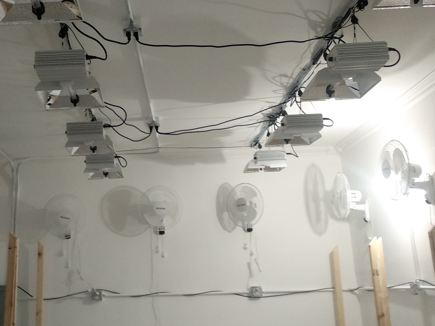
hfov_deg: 39.3
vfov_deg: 30.0
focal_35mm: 48
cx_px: 155
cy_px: 99
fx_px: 603
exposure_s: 1/24
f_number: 2.2
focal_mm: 3.81
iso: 400
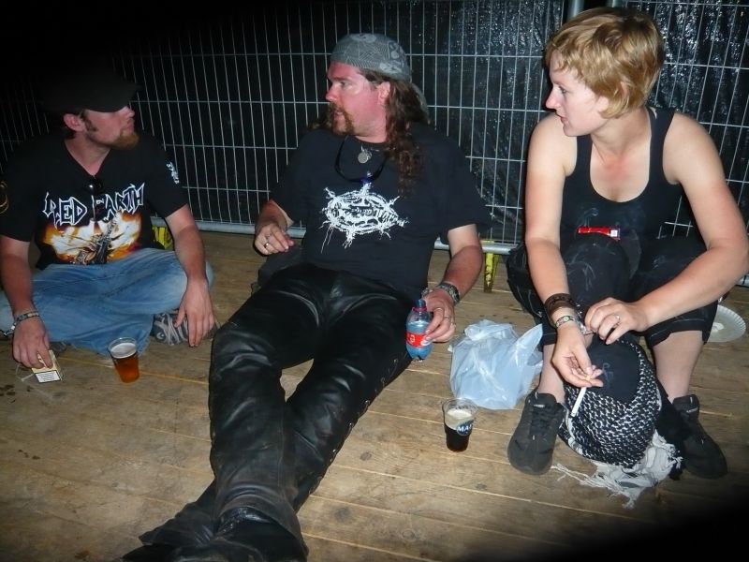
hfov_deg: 63.4
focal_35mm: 28
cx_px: 374
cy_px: 281
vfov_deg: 49.7
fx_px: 606
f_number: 2.8
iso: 250
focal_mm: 4.6
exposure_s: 1/30
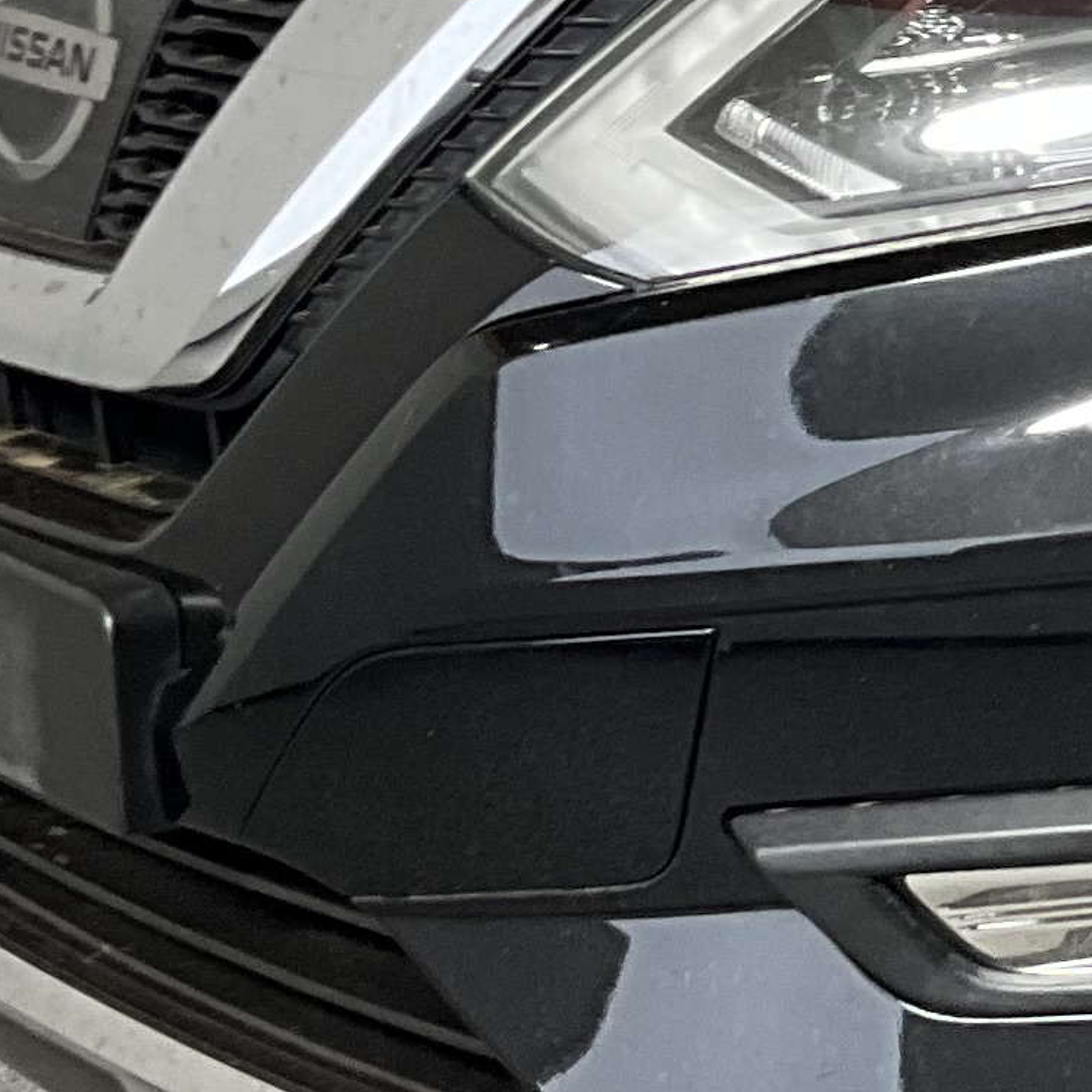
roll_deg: -0.6
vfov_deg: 12.5
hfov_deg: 11.5
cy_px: 131
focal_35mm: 139
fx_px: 4961
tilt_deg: -11.0
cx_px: 2083
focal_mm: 3
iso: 32
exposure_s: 1/100
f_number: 1.8
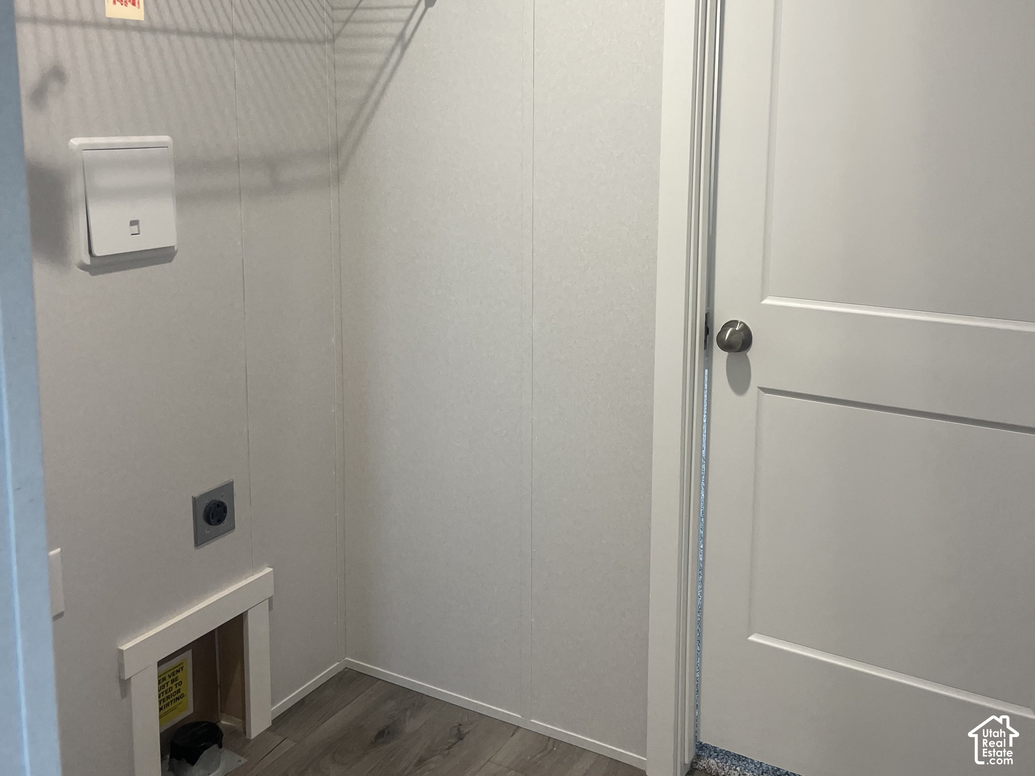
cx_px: 518
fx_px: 777
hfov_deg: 67.3
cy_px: 388
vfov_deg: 53.1
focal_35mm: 26
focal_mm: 5.1
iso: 100
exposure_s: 1/120
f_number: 1.6
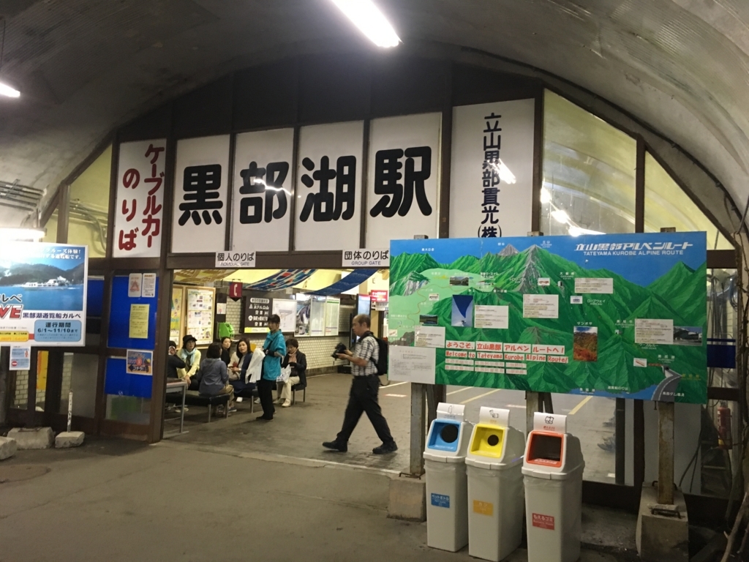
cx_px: 374
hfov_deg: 61.7
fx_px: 627
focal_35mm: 29
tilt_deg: +3.3
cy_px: 281
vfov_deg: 48.2
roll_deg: -1.7
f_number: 2.2
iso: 200
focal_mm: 4.15
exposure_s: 1/24
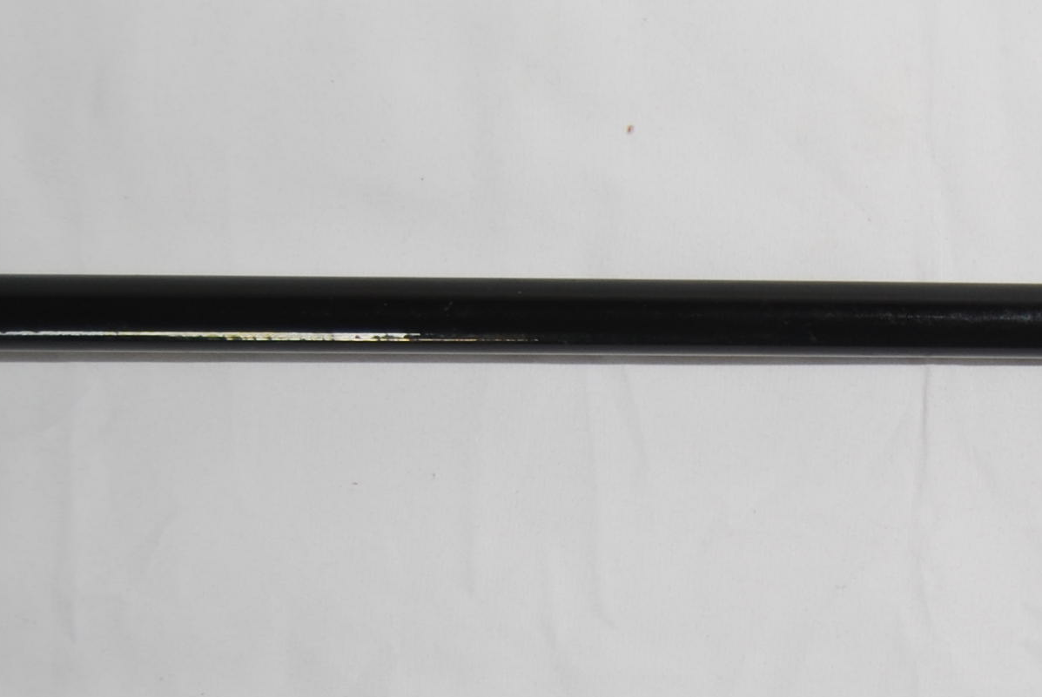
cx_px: 1324
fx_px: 3234
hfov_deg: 17.3
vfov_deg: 12.2
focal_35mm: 112
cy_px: 606
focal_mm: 23
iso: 100
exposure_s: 1/60
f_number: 3.8
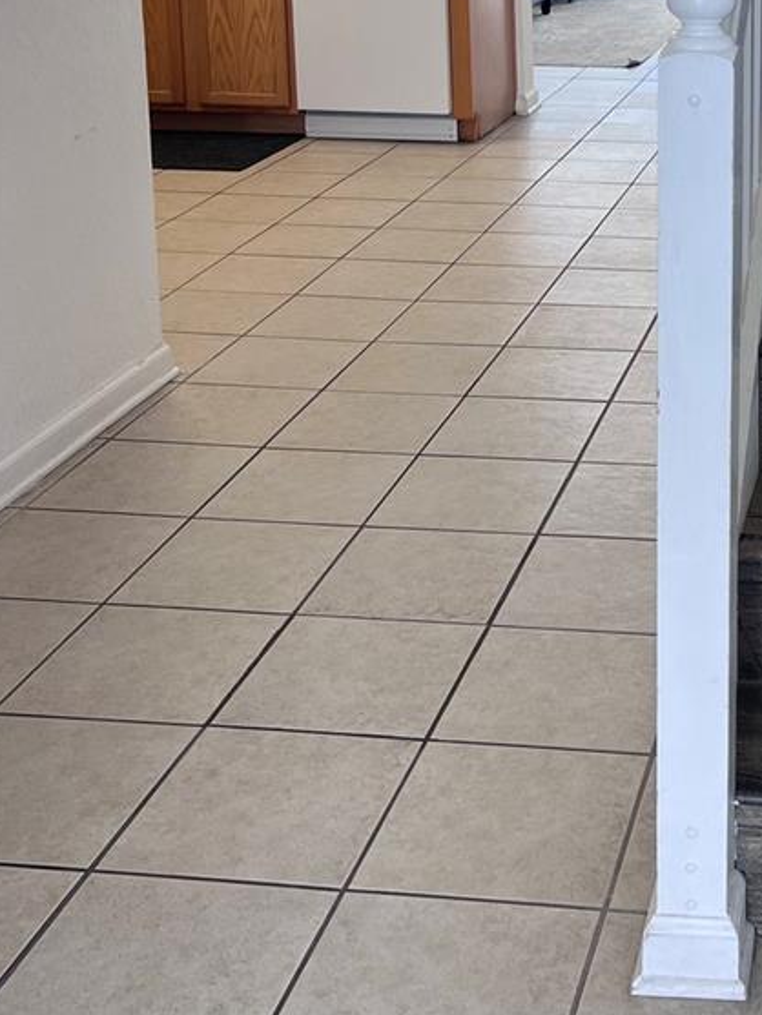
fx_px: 1643
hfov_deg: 25.0
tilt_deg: -8.3
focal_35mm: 56
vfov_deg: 32.5
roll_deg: +0.2
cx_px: 749
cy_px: 86
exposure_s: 1/120
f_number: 1.5
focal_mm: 5.7
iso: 64
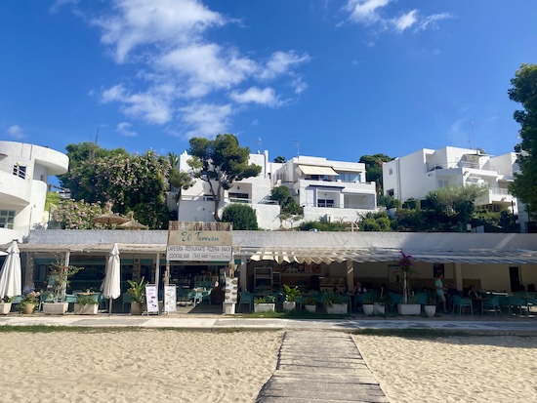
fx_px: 404
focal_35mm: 26
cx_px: 268
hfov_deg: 67.3
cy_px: 202
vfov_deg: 53.1
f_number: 1.8
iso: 32
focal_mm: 4.25
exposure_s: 1/3984
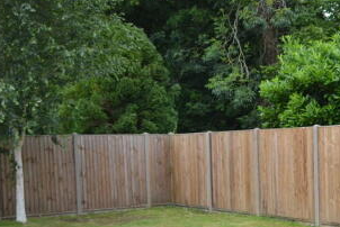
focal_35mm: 65
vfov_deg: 20.6
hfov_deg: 30.5
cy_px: 193
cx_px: 247
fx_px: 614
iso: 220
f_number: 5.6
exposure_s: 1/125
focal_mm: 20
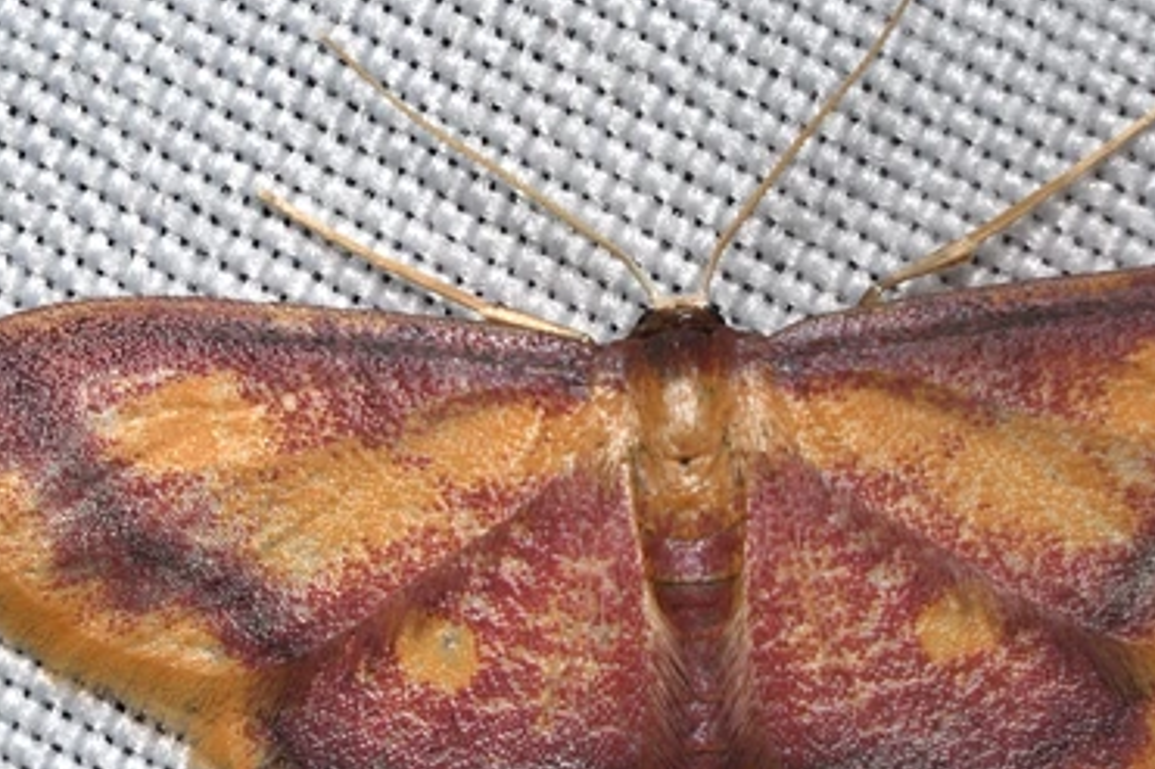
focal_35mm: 388
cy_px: 504
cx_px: 710
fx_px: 12442
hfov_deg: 5.3
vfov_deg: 3.5
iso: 100
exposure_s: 1/250
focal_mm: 150
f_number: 10
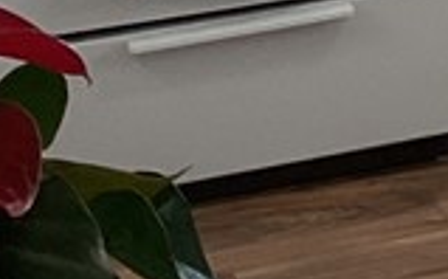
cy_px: -738
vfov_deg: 5.8
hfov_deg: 9.4
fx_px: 2415
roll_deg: -0.1
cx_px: 1102
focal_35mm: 198
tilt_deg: -2.7
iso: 40
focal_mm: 3
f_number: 1.8
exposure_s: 1/60
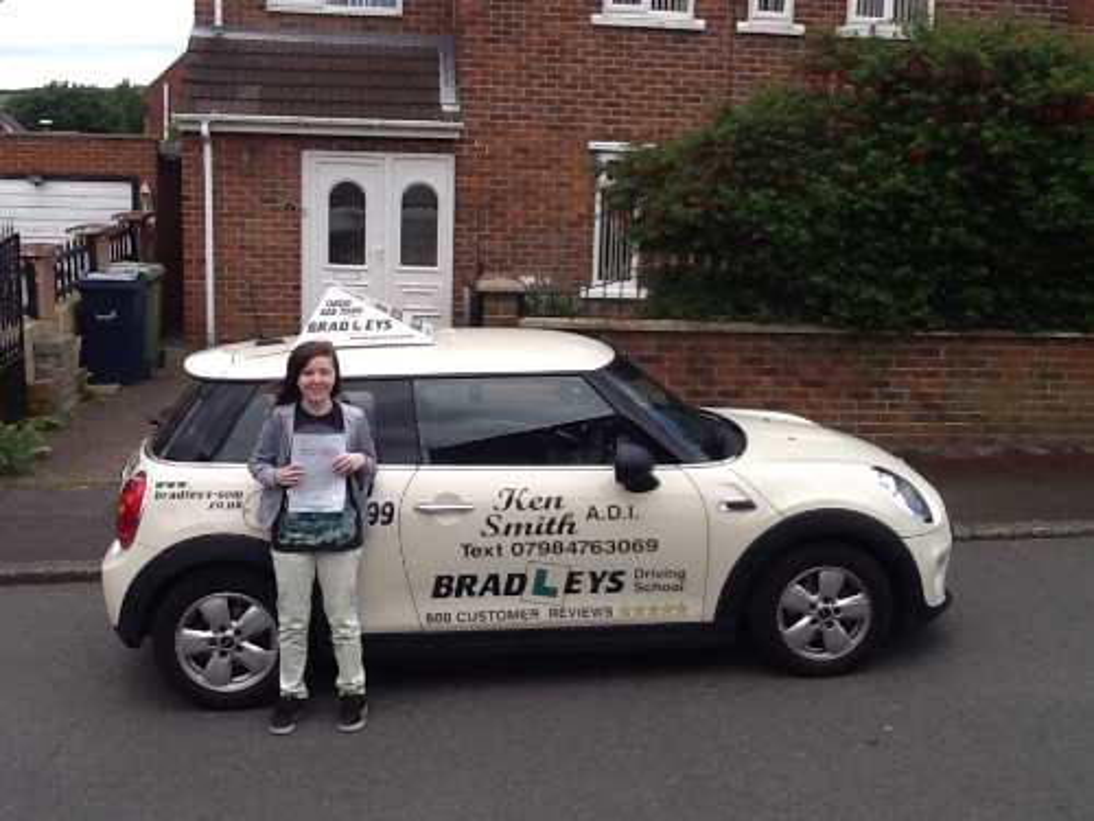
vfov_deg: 32.9
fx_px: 1391
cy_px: 410
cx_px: 547
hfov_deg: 42.9
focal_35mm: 44
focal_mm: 2.03
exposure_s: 1/569
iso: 40
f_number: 2.4
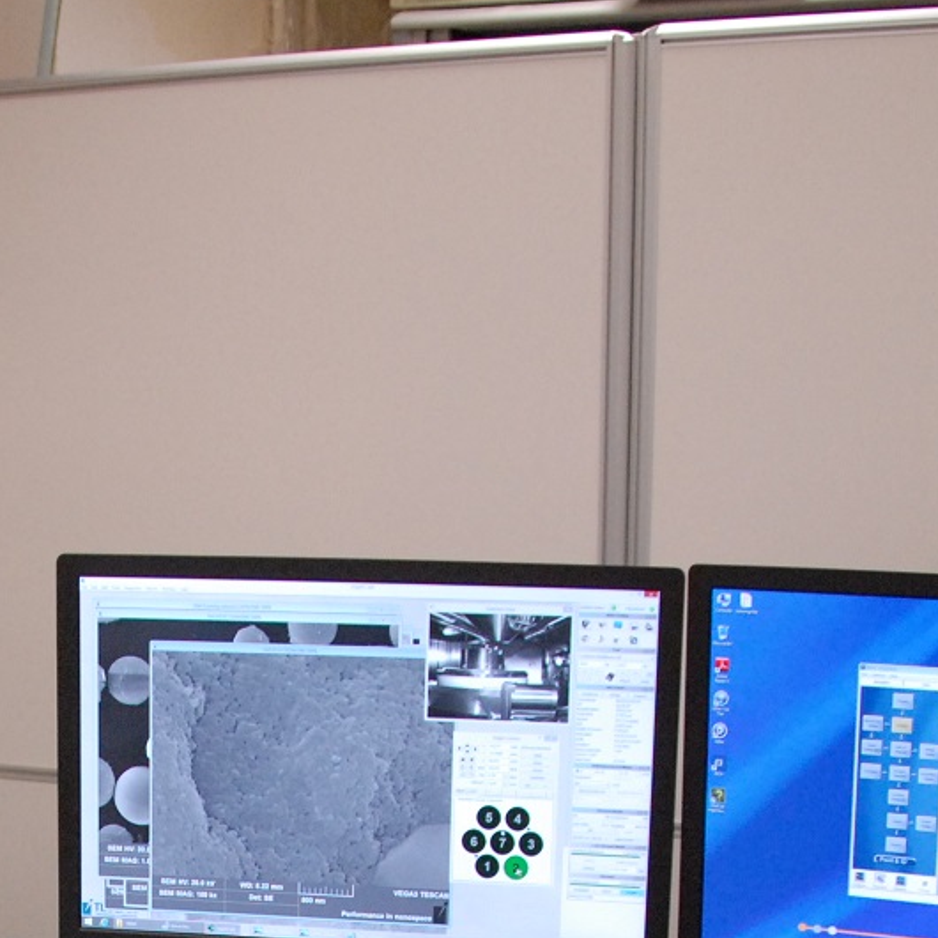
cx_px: 85
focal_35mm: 84
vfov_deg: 19.6
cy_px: 1071
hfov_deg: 20.2
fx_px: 2575
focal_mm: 18
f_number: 4.5
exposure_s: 1/80
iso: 800
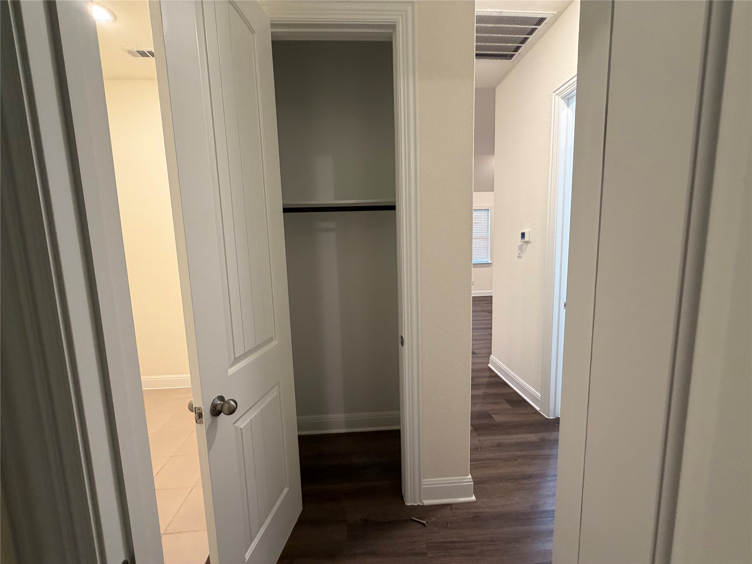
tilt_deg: -7.1
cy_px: 282
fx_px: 304
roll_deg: +2.1
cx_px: 376
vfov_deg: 85.7
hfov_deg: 102.1
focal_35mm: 14
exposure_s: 1/60
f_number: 2.2
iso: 250
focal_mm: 2.22
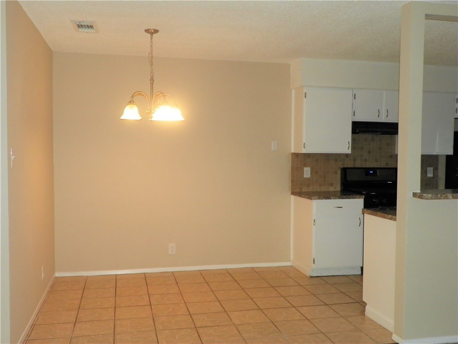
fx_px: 463
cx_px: 229
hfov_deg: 52.6
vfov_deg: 40.7
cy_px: 172
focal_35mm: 35
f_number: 3.2
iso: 200
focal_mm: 6.2
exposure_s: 1/125
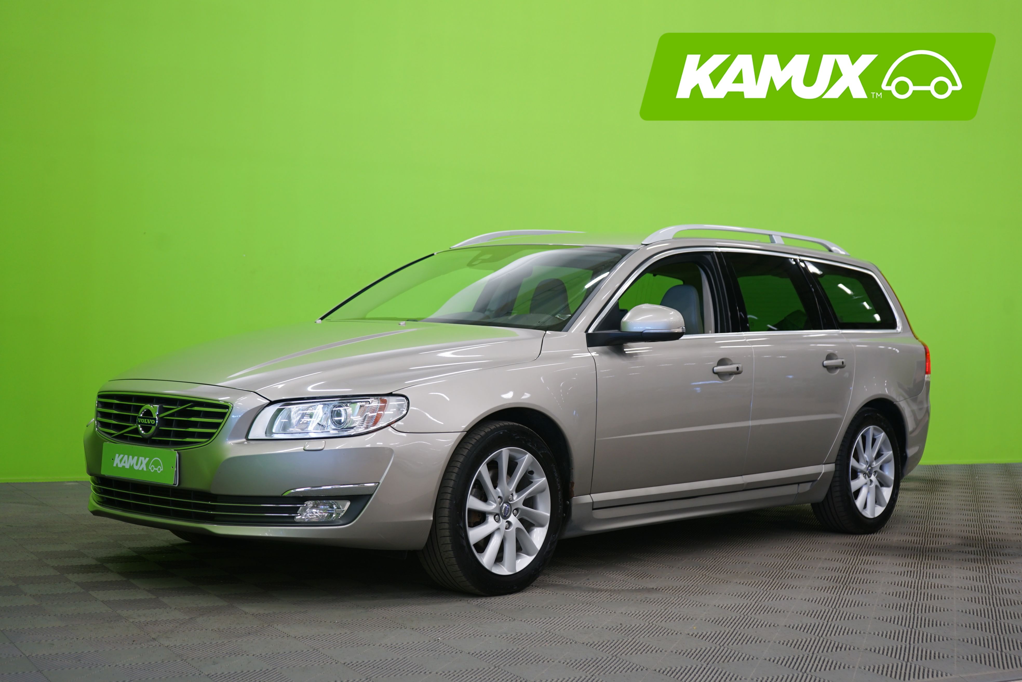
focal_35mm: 50
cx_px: 511
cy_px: 341
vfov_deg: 27.0
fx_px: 1419
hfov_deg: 39.6
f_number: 4.5
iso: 400
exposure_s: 1/10
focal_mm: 50
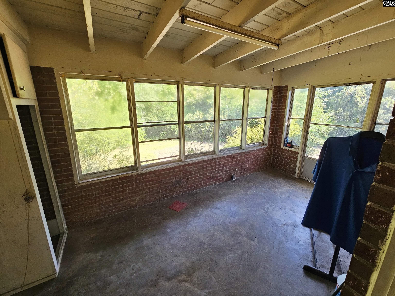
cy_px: 148
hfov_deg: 106.2
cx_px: 198
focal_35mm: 13
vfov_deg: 89.9
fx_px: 148
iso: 80
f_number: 2.2
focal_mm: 2.2
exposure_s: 1/60
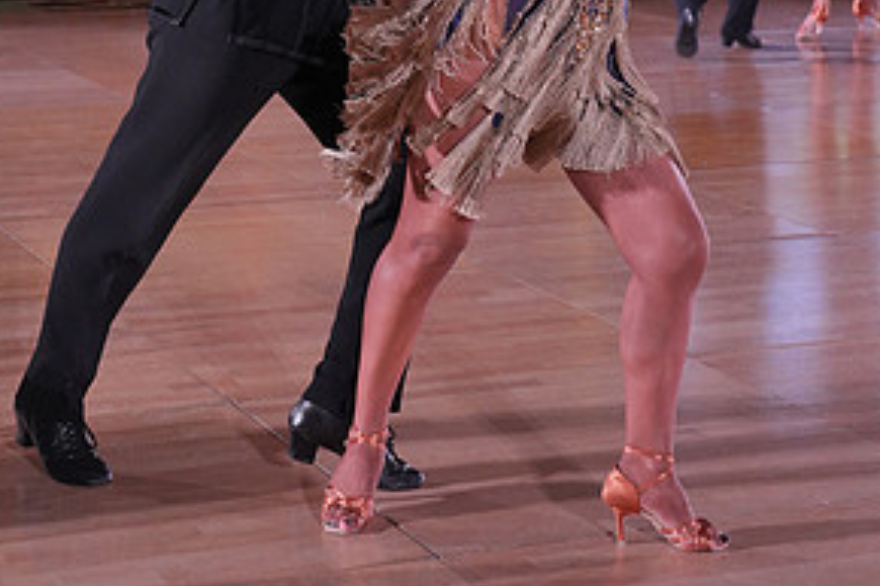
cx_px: 420
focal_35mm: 100
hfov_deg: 20.4
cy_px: -109
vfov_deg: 13.3
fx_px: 2443
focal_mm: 50
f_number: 4
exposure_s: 1/400
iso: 1600
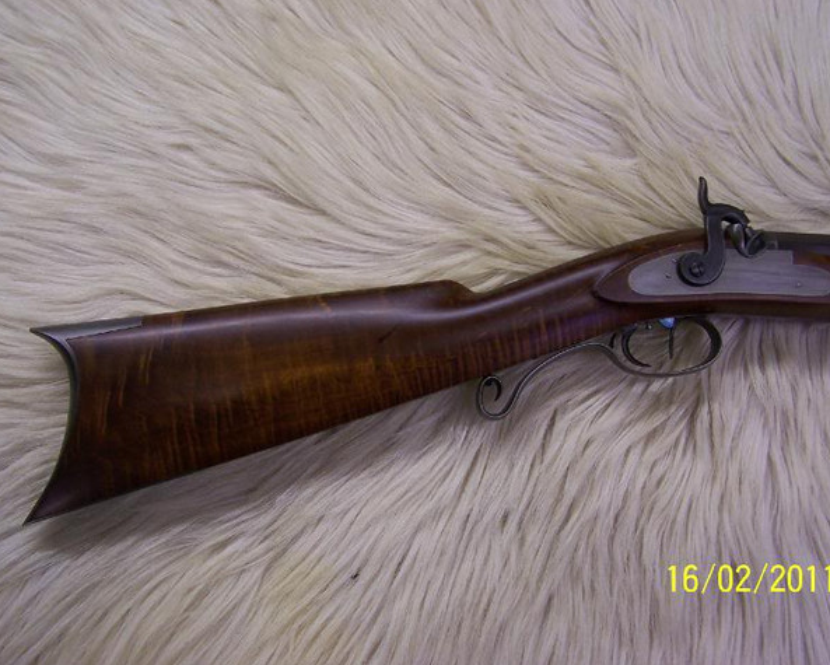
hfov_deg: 45.8
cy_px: 332
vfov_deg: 37.4
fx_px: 983
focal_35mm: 40
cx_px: 439
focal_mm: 6.3
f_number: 2.8
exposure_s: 1/40
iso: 80
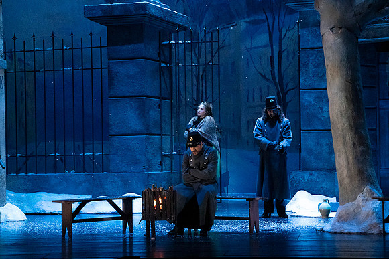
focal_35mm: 167
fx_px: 1805
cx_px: 194
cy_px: 130
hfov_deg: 12.3
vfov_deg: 8.2
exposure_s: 1/320
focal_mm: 167
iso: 25600
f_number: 10
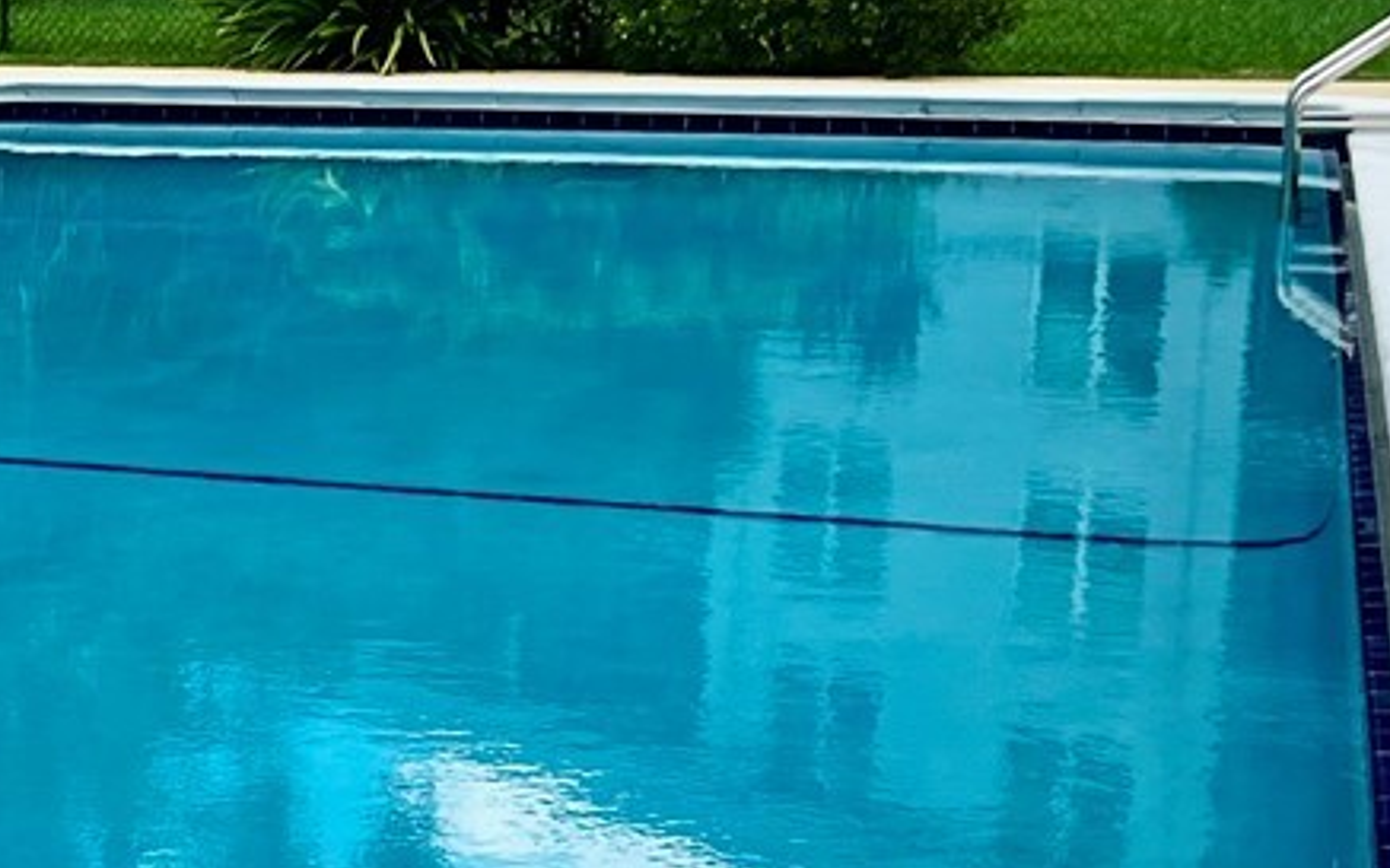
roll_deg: +1.6
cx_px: -458
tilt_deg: -12.6
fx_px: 3826
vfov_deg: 12.9
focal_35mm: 101
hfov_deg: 19.0
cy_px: 617
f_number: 1.5
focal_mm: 5.7
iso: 50
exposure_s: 1/3077
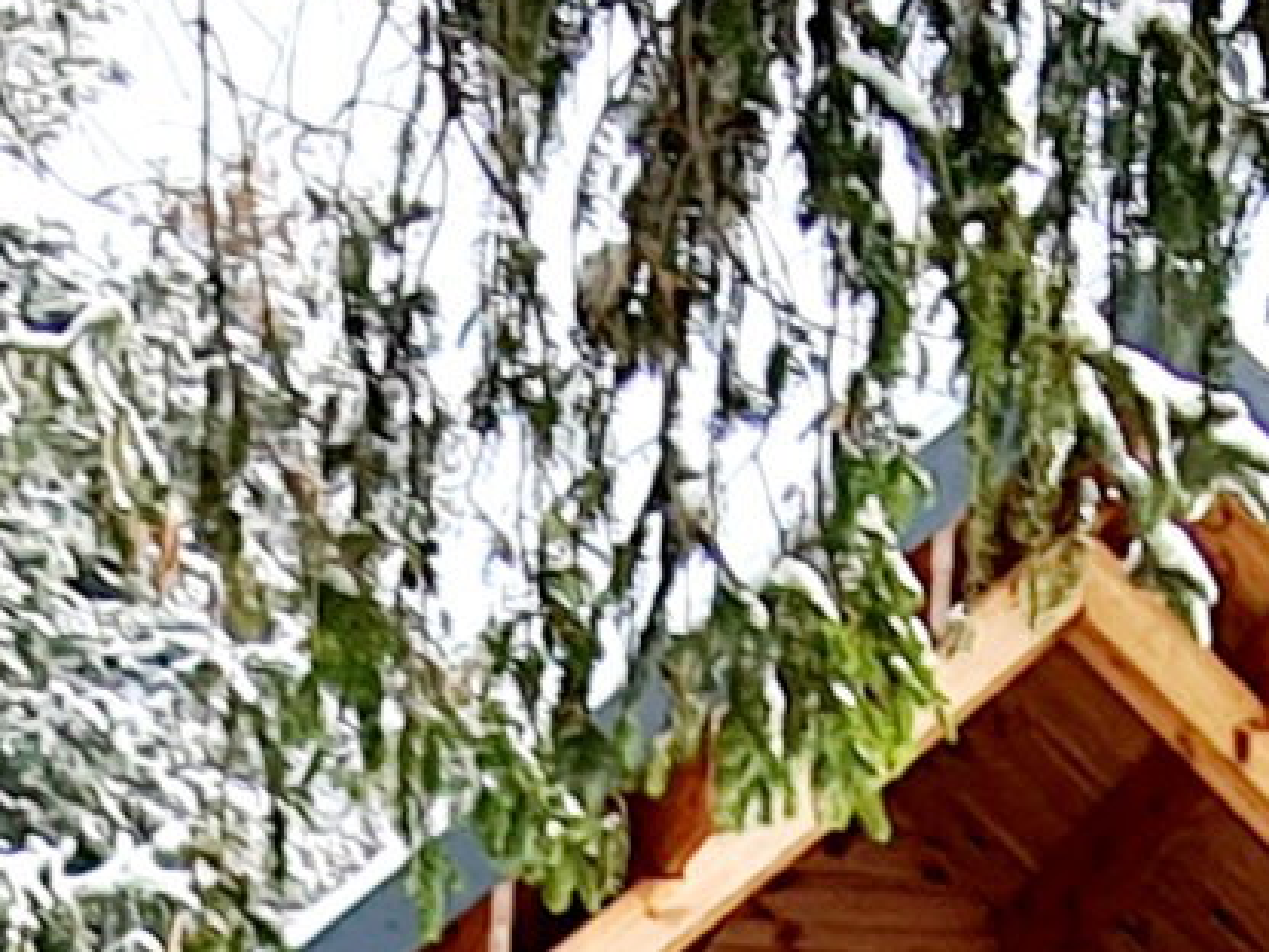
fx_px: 3409
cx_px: -422
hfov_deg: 19.3
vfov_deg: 14.4
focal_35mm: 93
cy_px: 1603
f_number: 2.2
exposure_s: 1/714
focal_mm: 2.2
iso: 50
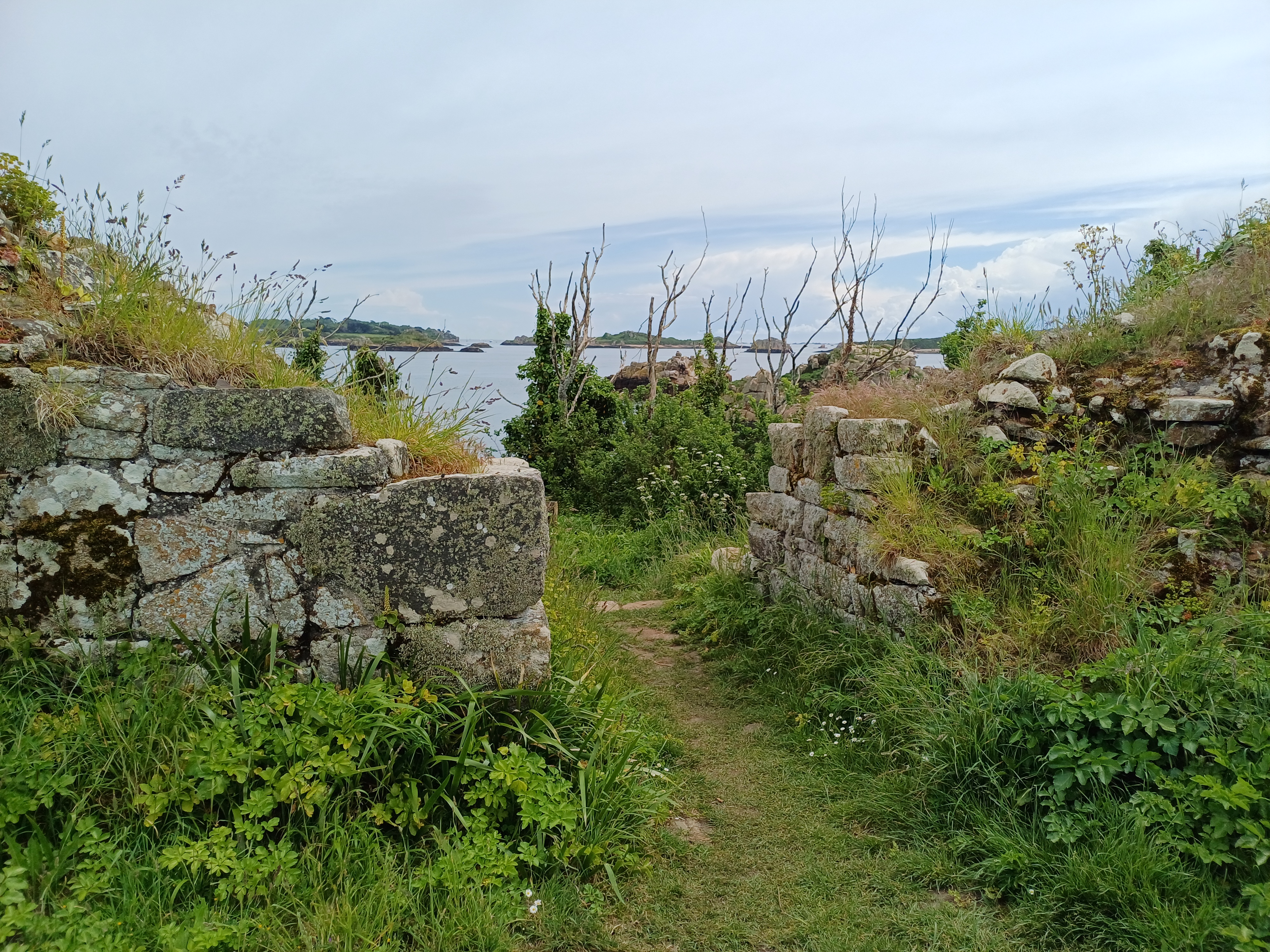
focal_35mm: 25
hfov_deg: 69.4
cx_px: 635
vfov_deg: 54.9
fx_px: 917
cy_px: 476
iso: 50
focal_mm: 4.65
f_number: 1.8
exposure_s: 1/1795
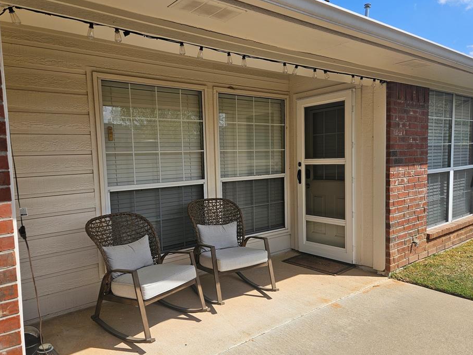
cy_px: 191
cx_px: 221
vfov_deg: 53.0
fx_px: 355
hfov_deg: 67.2
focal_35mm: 26
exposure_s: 1/2066
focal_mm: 5.4
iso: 25
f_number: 1.8
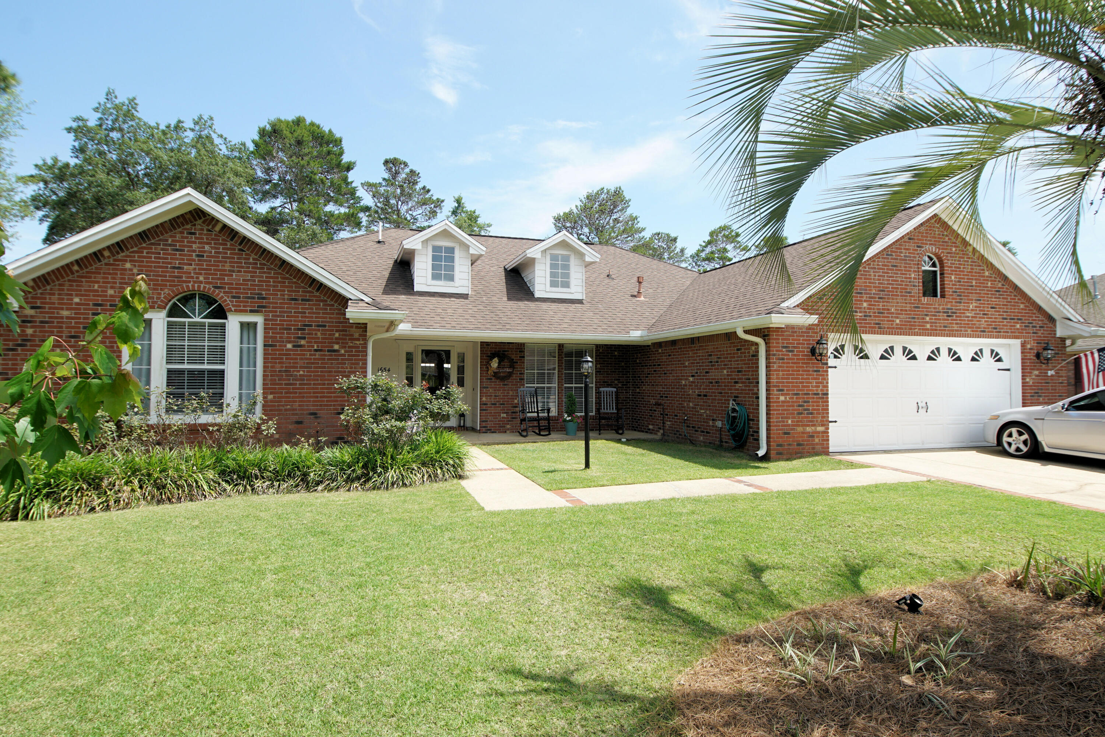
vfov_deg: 67.4
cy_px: 368
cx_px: 552
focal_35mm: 18
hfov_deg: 90.0
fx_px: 553
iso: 100
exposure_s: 1/160
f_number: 7.1
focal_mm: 12
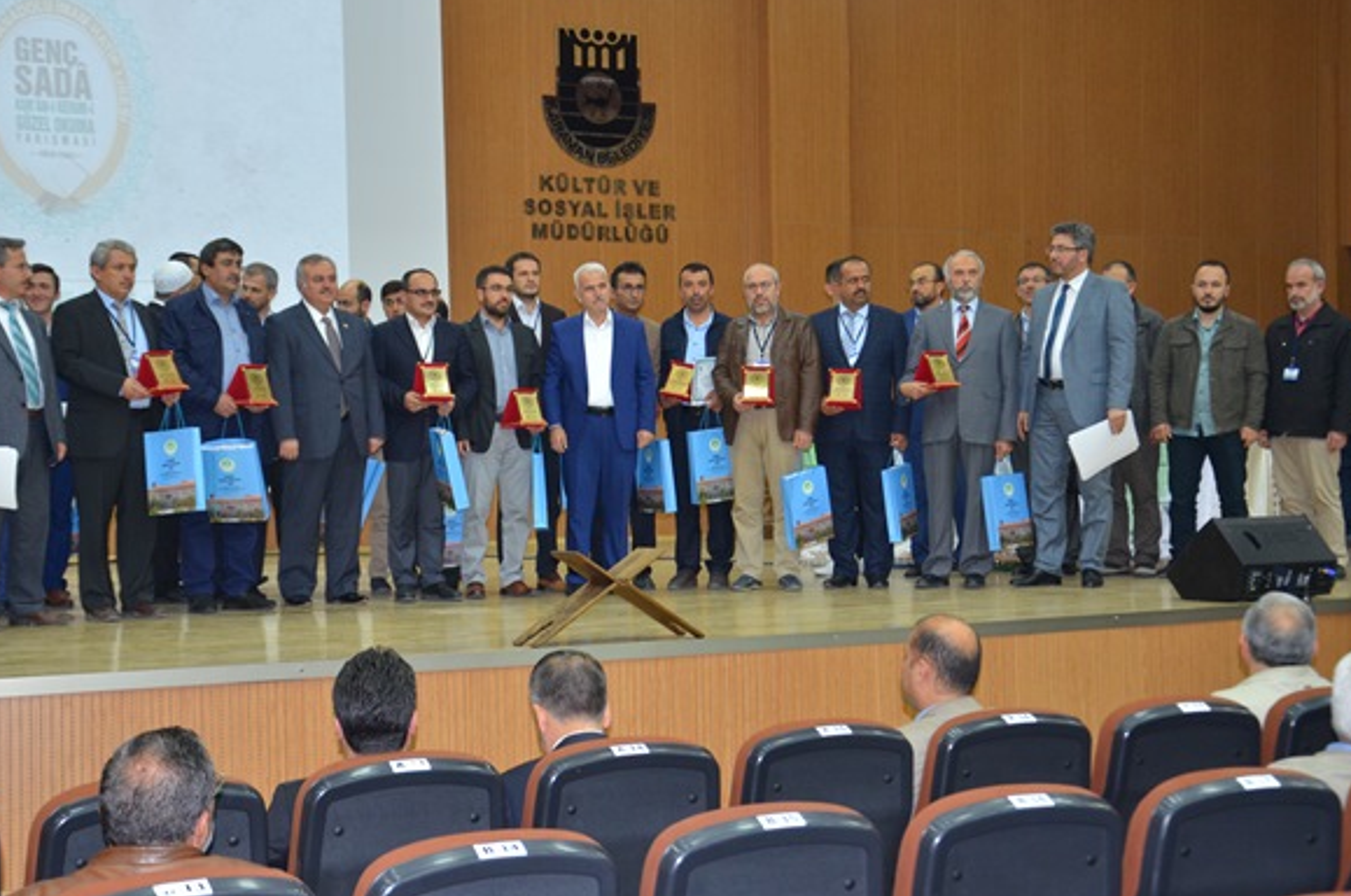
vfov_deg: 21.5
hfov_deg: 31.9
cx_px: 639
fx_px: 2360
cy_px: 457
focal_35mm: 63
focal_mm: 38
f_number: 4.5
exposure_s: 1/60
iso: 800
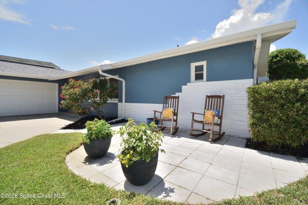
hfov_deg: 100.4
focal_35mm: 15
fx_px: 128
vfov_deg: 77.3
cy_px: 102
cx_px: 154
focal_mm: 10
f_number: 8
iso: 100
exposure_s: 1/200
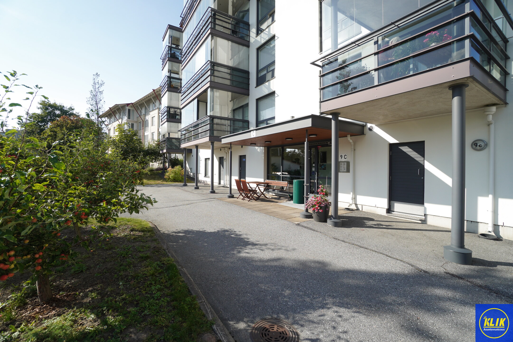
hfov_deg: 100.4
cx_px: 256
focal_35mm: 15
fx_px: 214
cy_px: 171
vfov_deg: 77.3
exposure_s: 1/320
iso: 100
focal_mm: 10
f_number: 5.6
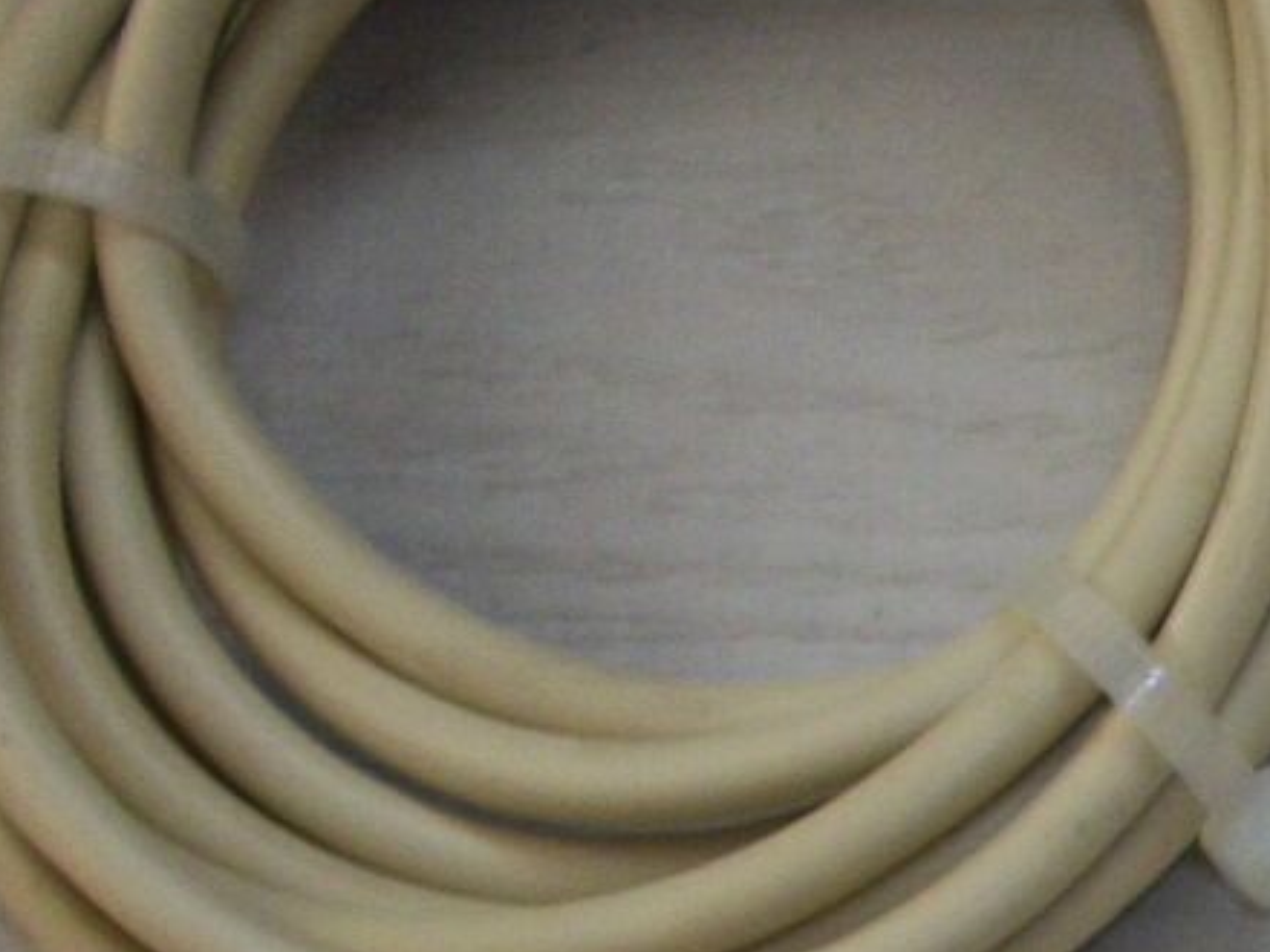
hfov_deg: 12.1
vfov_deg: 9.5
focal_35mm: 149
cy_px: 1627
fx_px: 5467
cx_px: 2338
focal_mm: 5.7
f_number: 2.9
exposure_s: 1/30
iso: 80
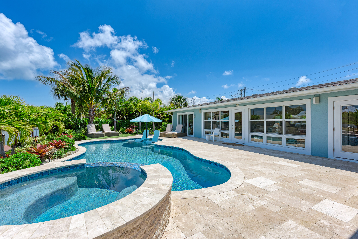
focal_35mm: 16
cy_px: 120
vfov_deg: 73.8
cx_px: 179
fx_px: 159
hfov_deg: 96.7
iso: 100
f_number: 7.1
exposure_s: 1/160
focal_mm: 16
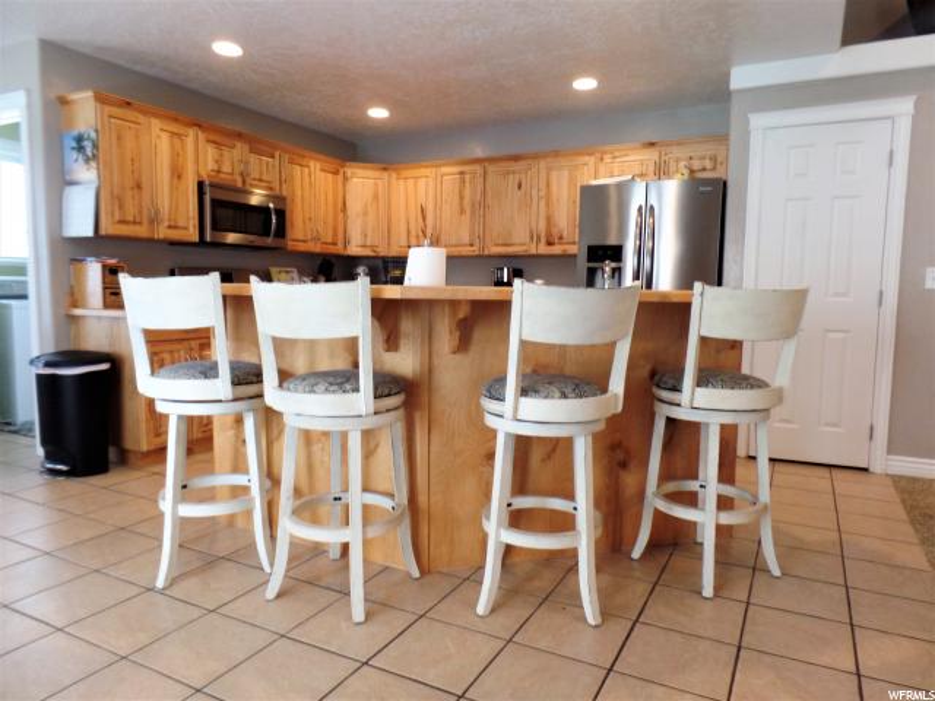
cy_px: 350
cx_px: 468
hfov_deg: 73.9
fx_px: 621
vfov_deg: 58.9
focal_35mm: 23
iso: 160
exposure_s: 1/30
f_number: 2.8
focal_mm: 4.1
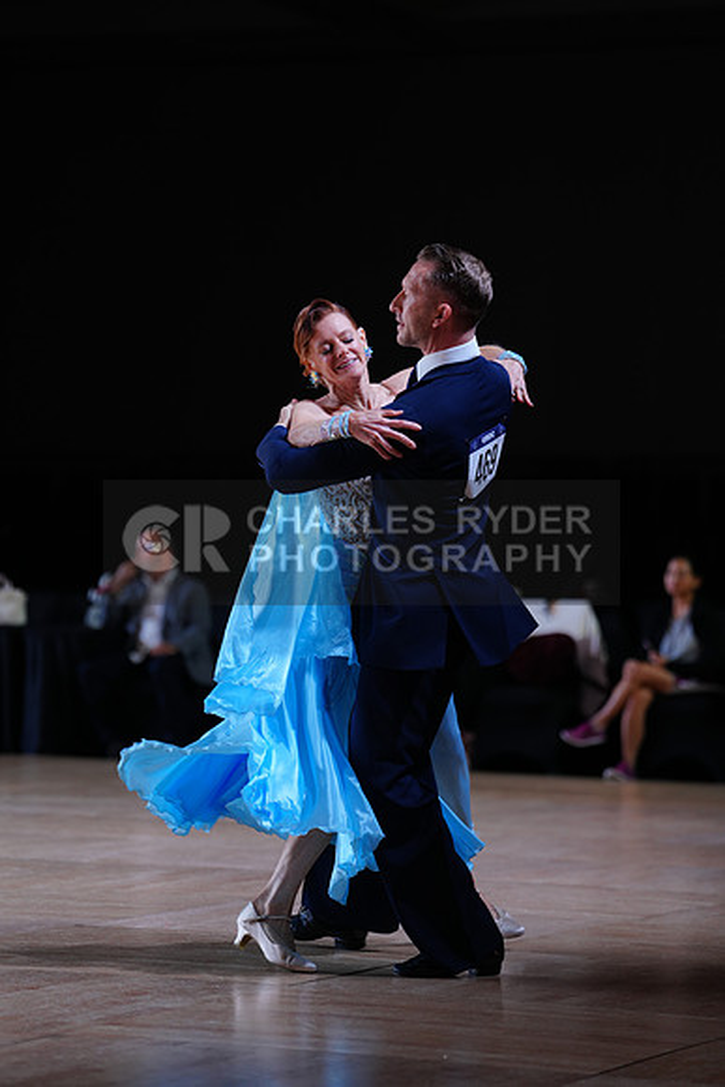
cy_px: 544
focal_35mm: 130
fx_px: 3924
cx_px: 362
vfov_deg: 15.8
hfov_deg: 10.6
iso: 500
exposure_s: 1/500
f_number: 2.8
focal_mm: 130
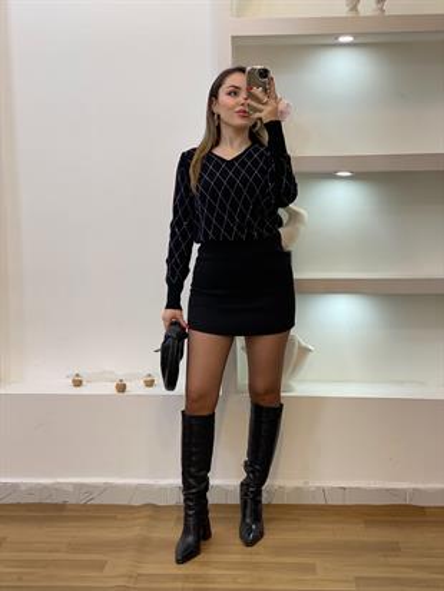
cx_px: 222
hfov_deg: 28.0
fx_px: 889
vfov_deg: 36.8
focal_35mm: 52
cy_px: 296
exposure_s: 1/100
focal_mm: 6
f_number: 2
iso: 80
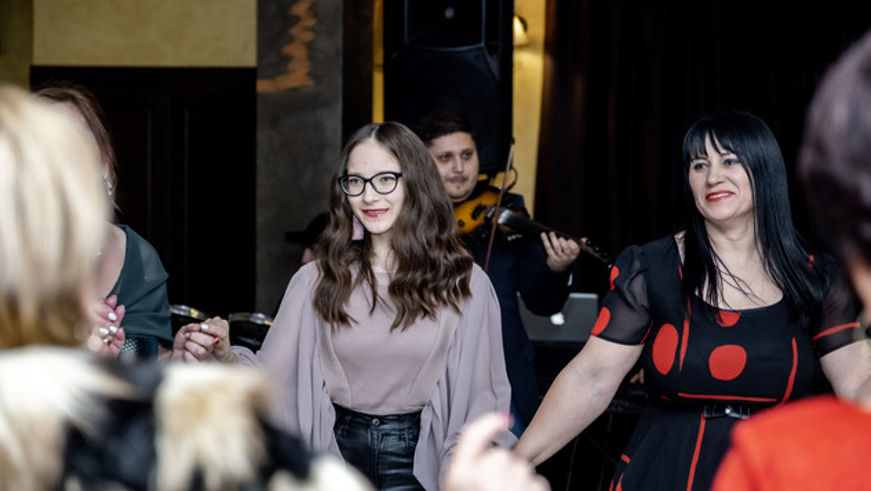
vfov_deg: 13.8
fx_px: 2033
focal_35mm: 88
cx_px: 437
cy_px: 256
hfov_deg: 24.2
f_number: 2.8
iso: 1250
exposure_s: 1/160
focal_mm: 55
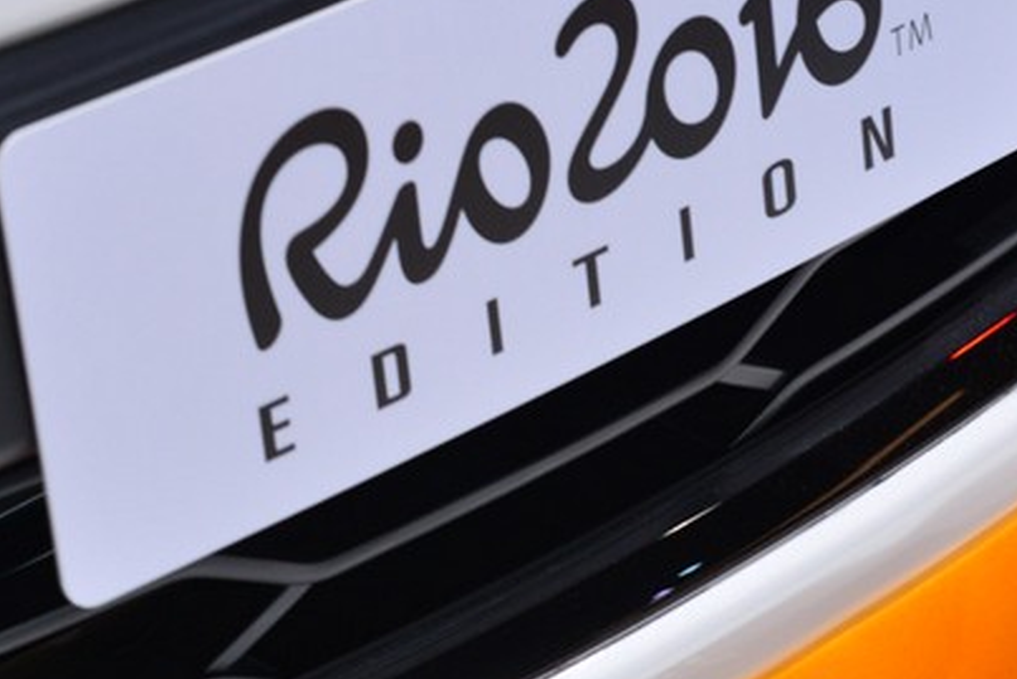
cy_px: 433
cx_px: 399
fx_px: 5030
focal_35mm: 178
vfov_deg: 7.7
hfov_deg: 11.5
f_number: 5.6
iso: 800
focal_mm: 70
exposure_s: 1/80
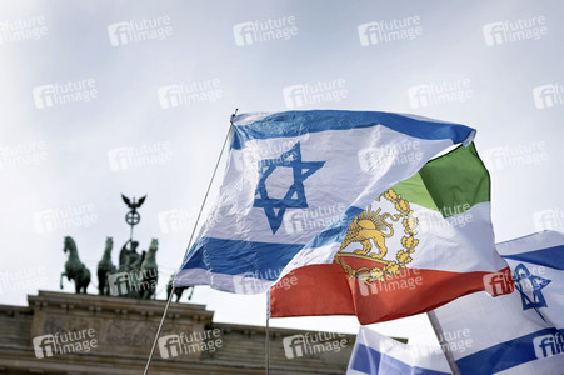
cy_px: 188
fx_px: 814
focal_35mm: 52
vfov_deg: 26.0
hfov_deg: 38.2
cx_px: 282
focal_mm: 35
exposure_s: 1/4000
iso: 160
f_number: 2.8
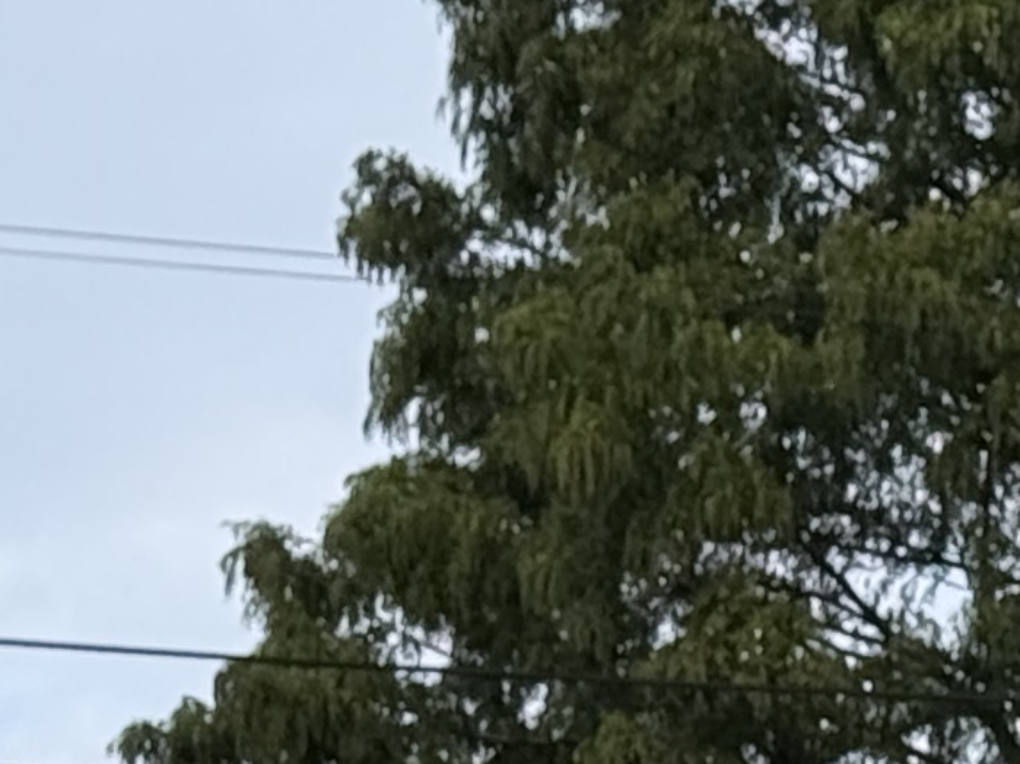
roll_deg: -0.3
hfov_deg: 7.1
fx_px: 8161
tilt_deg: +3.3
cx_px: 973
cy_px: 1855
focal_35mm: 277
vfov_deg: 5.2
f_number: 1.78
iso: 80
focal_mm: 6.76
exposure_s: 1/2762
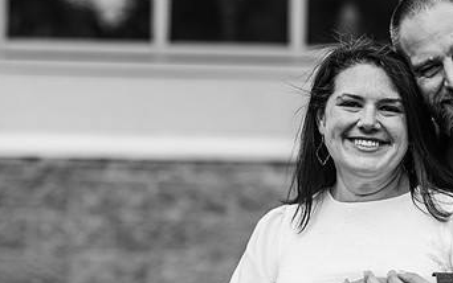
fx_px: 1815
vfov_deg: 8.9
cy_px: 183
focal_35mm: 147
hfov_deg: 14.2
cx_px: 262
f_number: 2.5
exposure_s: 1/2000
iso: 250
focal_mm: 85
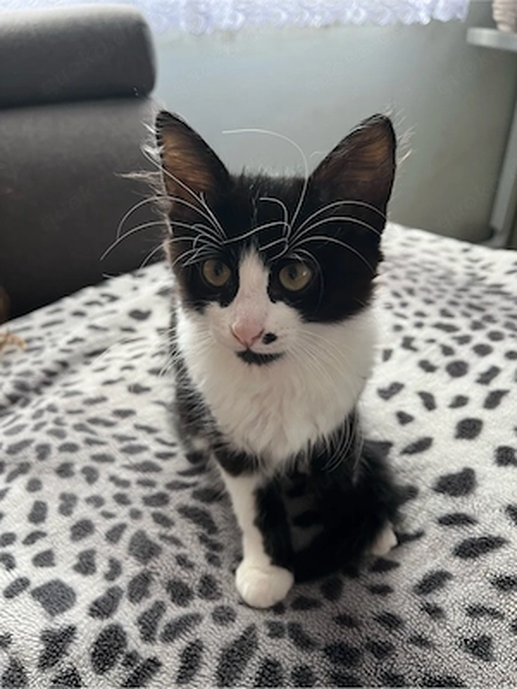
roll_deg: +2.1
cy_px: 344
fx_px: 518
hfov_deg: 53.1
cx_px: 258
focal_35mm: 26
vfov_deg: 67.3
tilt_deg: -32.9
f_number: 1.6
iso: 125
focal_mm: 5.1
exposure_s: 1/93
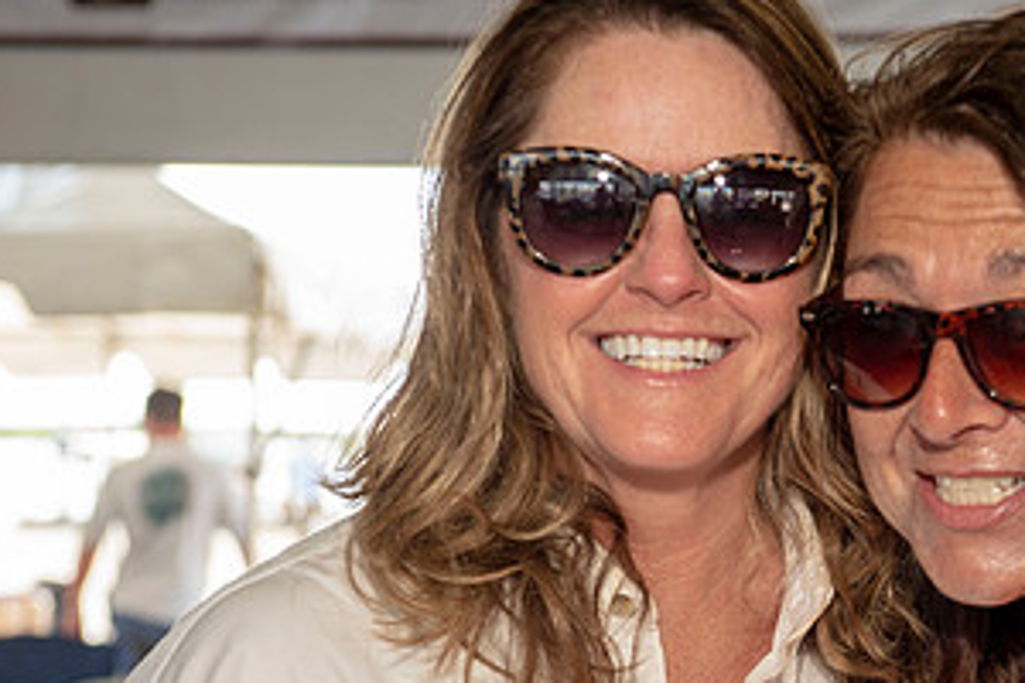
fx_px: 3189
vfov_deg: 12.1
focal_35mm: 112
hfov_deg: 18.1
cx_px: 806
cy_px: 615
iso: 200
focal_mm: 58
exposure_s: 1/125
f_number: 5
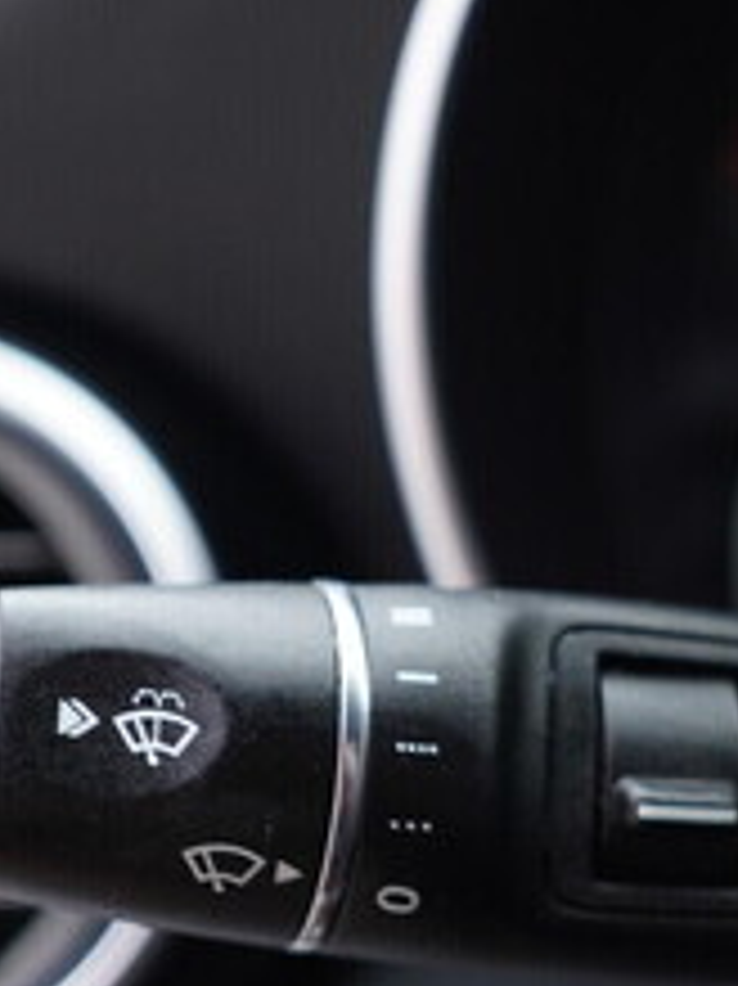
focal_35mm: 87
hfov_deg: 16.7
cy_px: 705
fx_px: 2475
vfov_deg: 22.4
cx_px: 652
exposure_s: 1/40
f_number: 2.8
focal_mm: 24
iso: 250
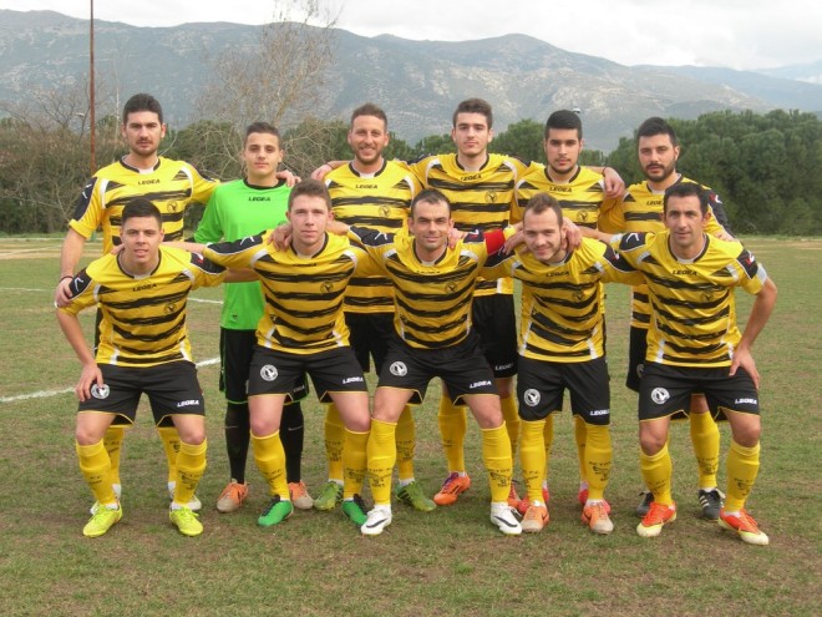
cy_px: 308
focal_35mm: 61
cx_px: 411
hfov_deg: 31.7
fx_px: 1449
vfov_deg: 24.0
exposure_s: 1/84
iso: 50
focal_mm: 12.7
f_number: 5.9
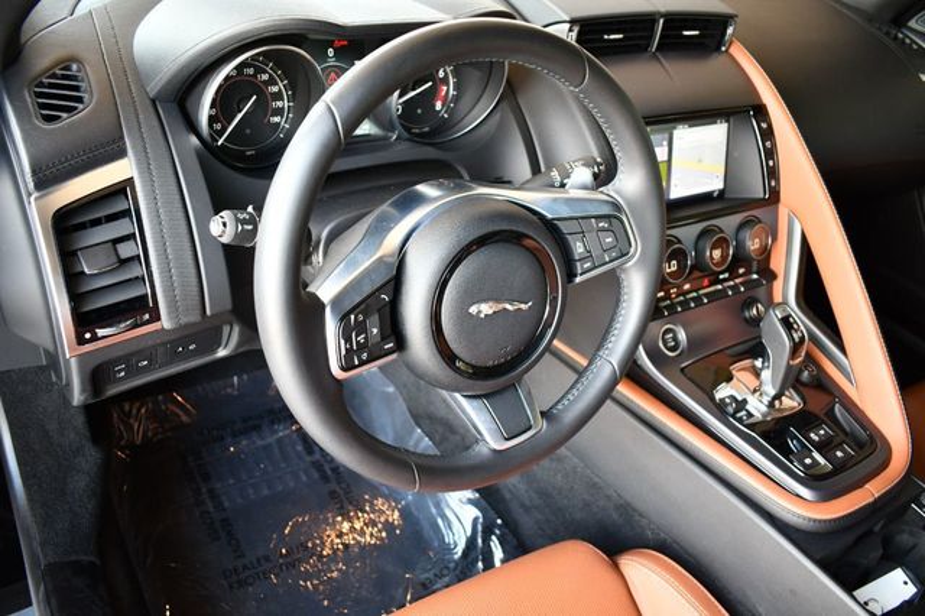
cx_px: 462
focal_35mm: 30
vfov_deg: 43.6
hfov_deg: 62.0
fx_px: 770
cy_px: 308
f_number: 3.5
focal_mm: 20
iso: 1000
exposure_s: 1/125
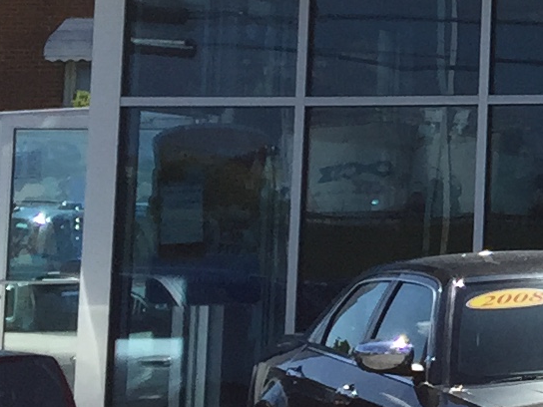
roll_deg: -0.2
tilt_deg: +5.9
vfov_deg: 8.5
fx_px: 2729
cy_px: -26
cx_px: 1418
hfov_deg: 9.7
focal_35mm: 174
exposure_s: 1/2475
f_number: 2.2
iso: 32
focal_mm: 4.15
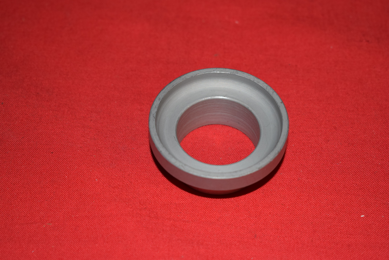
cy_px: 130
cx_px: 194
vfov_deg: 16.6
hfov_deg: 24.6
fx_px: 892
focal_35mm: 82
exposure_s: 1/125
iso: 640
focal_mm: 55
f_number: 5.6
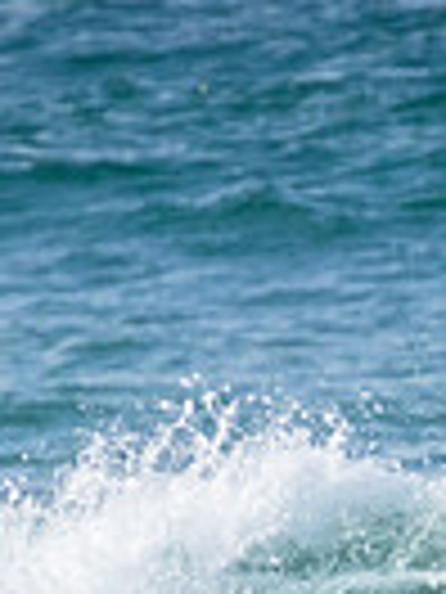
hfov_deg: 0.4
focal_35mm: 3373
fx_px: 57945
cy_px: 866
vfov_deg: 0.6
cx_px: 730
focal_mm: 800
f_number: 11
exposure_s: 1/1600
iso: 3200
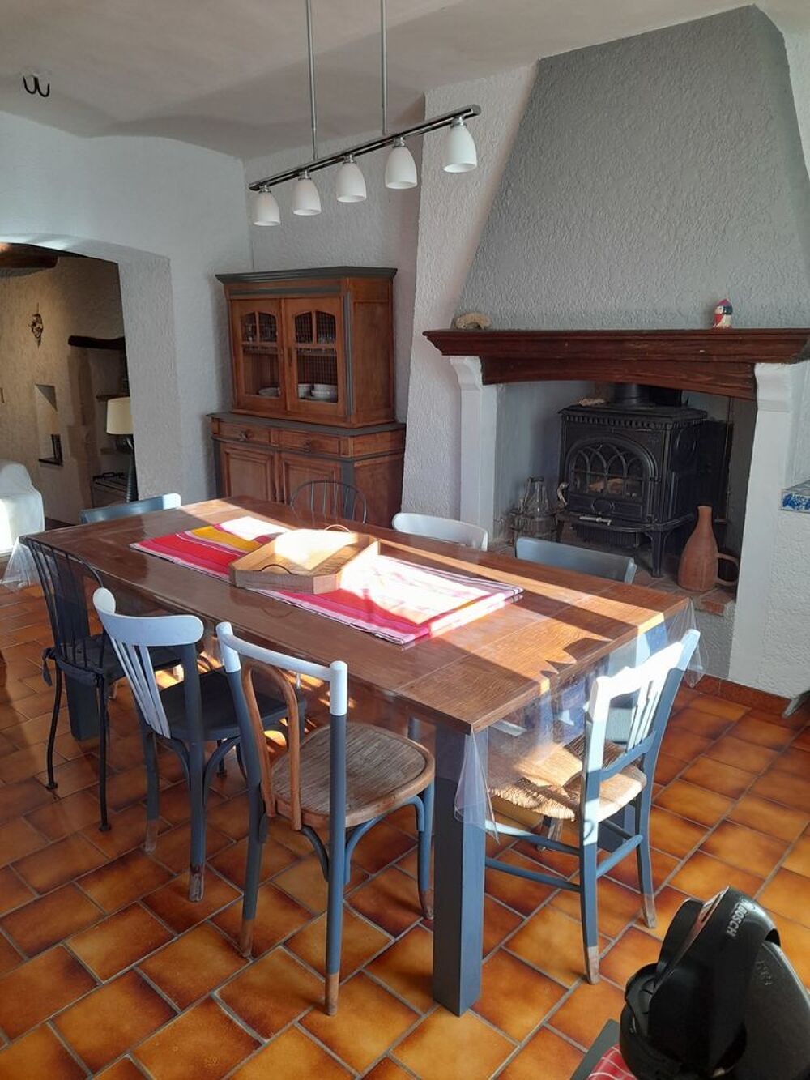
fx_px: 780
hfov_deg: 54.9
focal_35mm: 25
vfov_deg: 69.4
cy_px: 540
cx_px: 405
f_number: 2
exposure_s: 1/60
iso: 100
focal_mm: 4.6
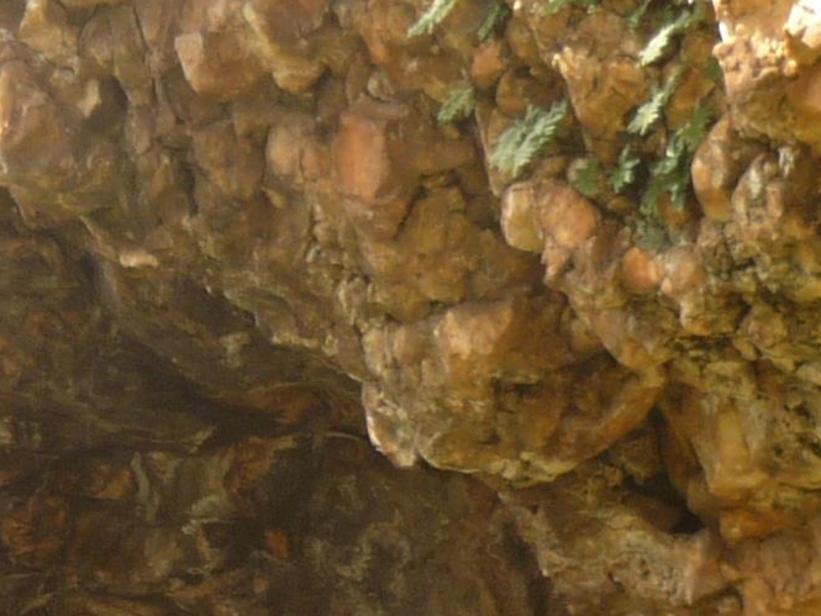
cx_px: -36
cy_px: 737
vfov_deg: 9.1
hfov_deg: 12.0
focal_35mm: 162
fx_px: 3843
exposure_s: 1/80
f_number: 2.8
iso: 100
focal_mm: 5.5
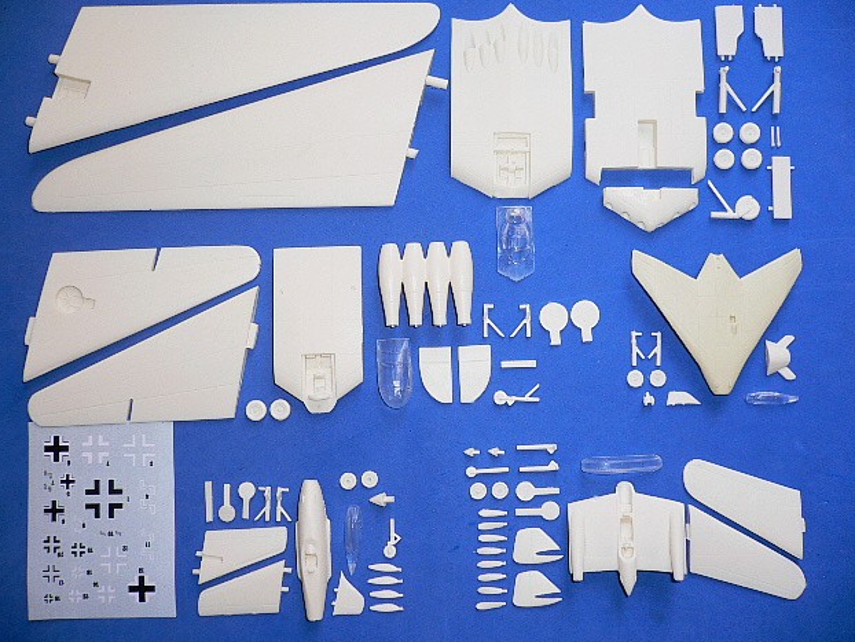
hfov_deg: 51.3
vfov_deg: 39.7
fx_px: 890
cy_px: 316
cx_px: 419
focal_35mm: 36
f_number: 2.8
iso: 80
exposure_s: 1/80
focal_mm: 5.8
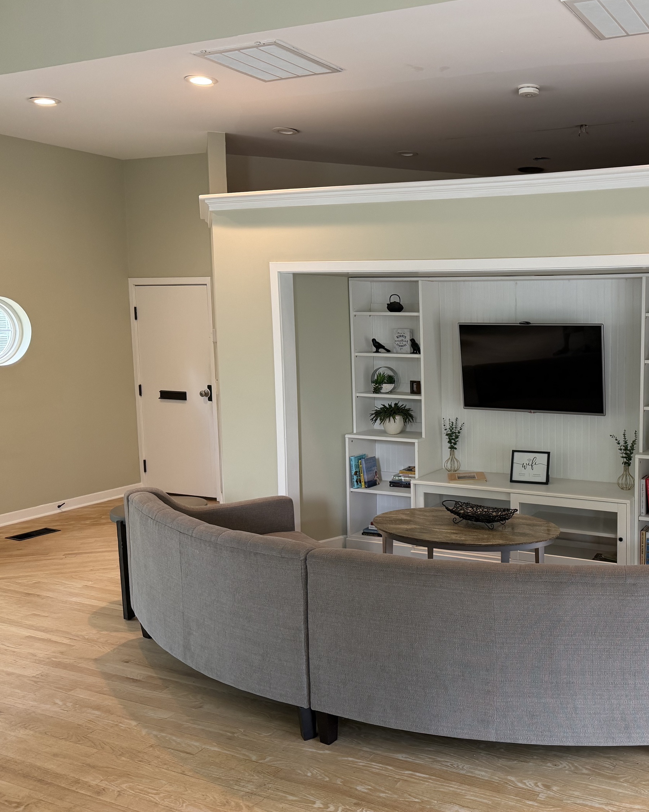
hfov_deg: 43.0
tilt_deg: -6.0
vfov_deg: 55.7
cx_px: 548
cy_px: 400
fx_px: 768
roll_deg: +0.4
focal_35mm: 32
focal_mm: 6.76
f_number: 1.78
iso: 200
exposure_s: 1/112
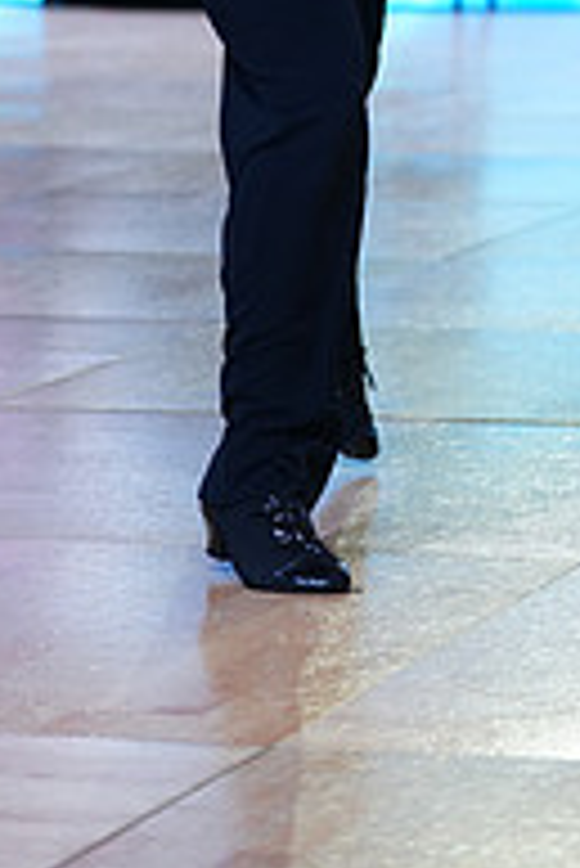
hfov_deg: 6.0
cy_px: -364
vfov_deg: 8.8
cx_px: 492
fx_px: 5500
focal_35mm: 228
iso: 640
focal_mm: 76
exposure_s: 1/500
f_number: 2.8
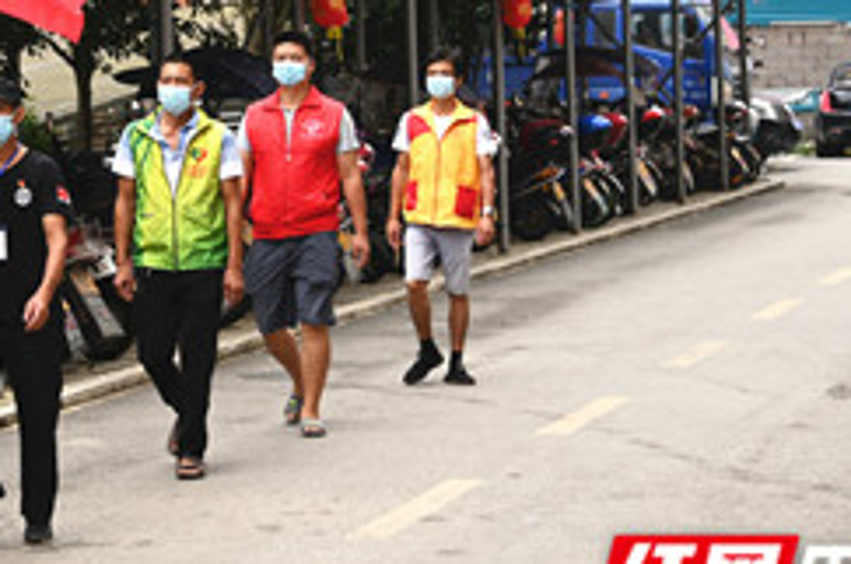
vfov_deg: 7.9
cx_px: 11
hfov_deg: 11.8
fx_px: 4081
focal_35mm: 173
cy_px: 19
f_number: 4
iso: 110
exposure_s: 1/100
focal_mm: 70
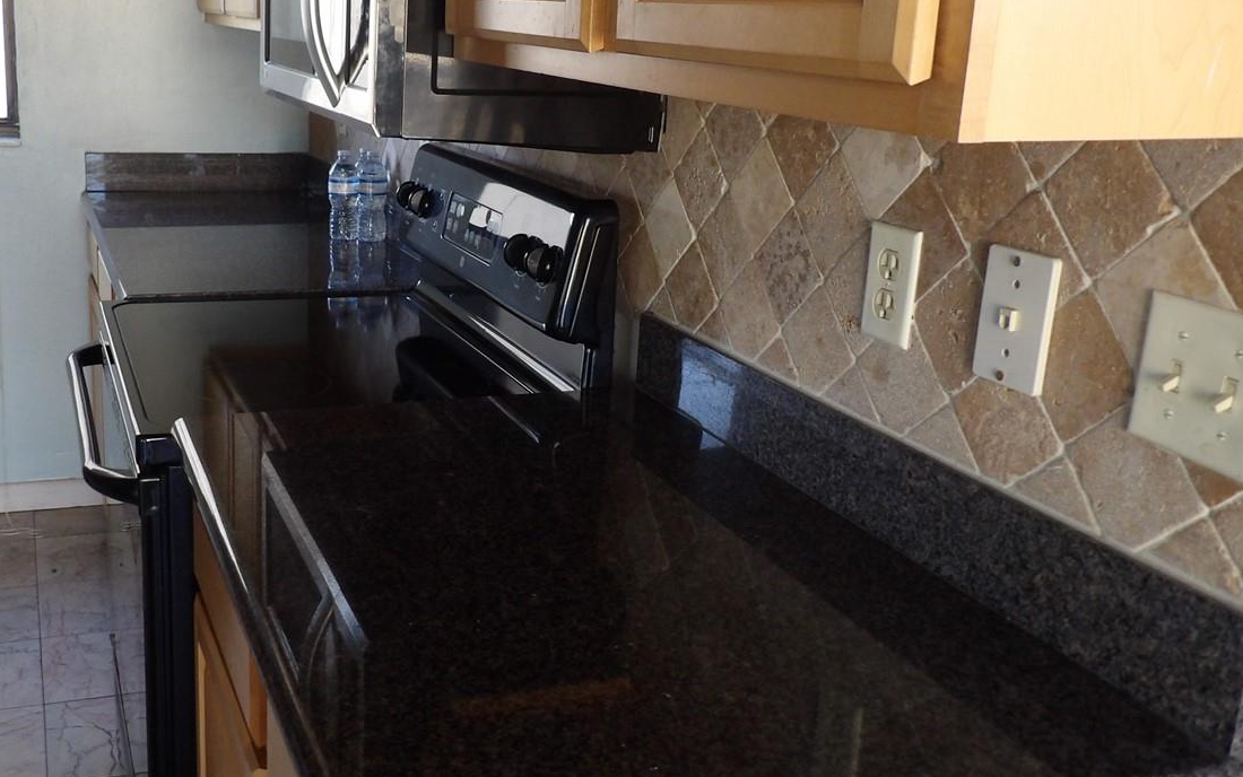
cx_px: 454
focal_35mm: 37
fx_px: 1254
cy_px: 349
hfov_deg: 52.1
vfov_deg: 34.4
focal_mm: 4.3
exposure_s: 1/33
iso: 176
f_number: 3.2
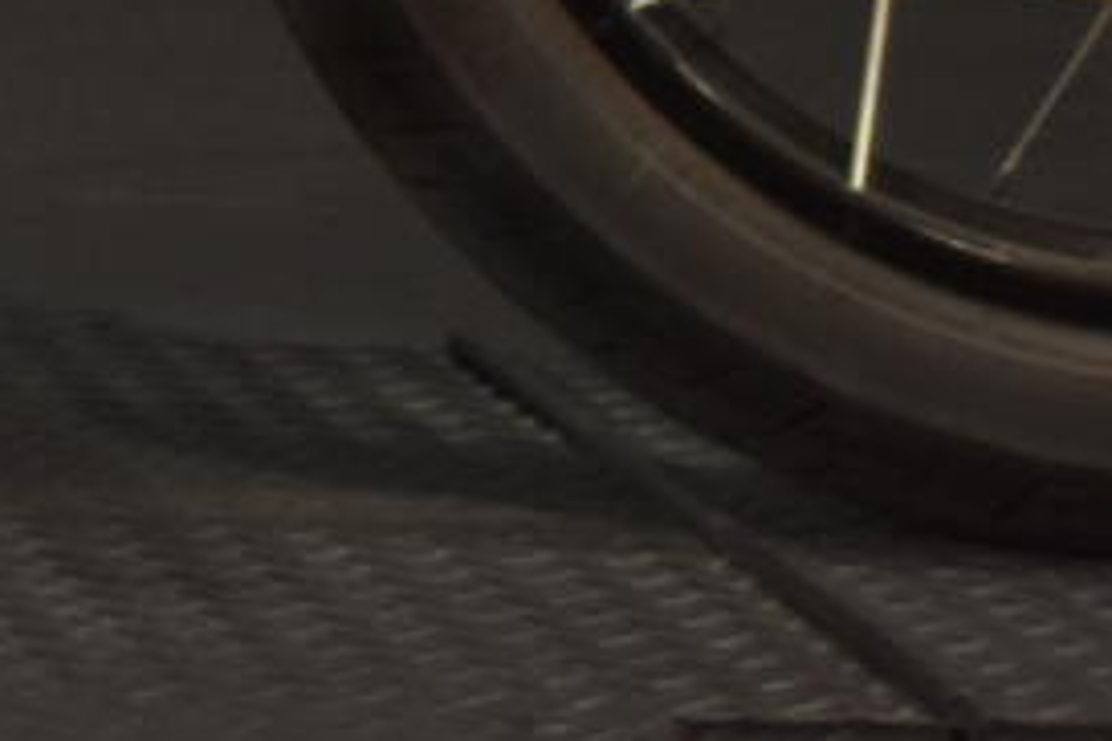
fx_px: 8834
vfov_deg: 4.5
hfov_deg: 6.9
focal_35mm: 286
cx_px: -1356
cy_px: -1830
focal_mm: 26
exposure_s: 1/30
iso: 720
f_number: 4.2
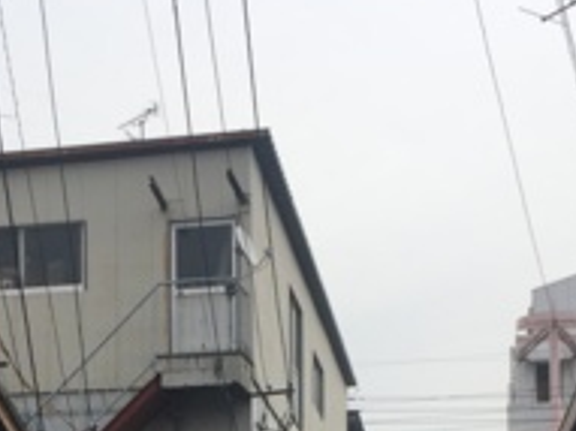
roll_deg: +0.3
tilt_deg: +3.7
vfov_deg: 15.3
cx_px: 196
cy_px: 588
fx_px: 1513
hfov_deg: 21.5
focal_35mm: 91
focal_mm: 4.15
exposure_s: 1/860
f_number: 2.2
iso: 32
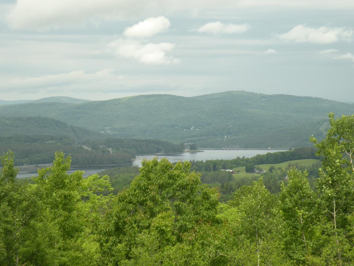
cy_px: 133
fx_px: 1125
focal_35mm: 110
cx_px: 177
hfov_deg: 17.9
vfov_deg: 13.5
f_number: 6.3
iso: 94
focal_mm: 19.4
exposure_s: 1/251
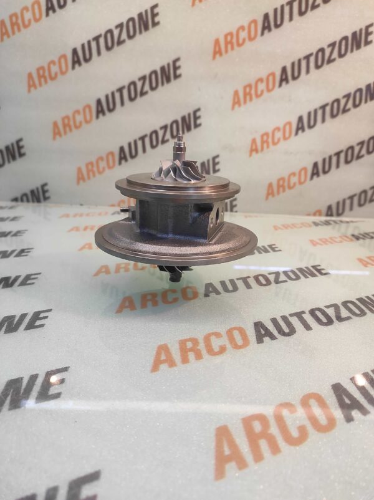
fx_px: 245
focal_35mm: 17
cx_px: 187
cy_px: 250
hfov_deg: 74.6
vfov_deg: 91.1
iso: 239
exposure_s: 1/33
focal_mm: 4.74
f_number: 1.79
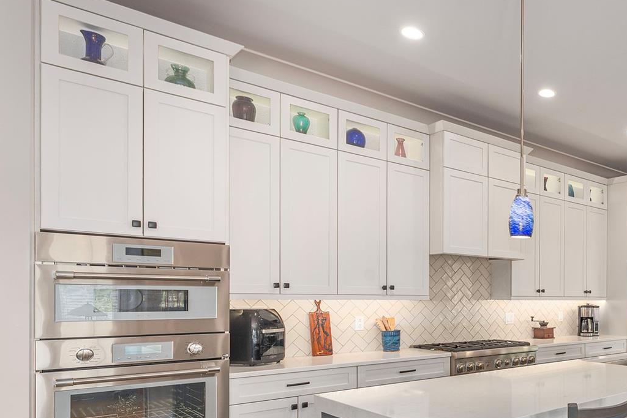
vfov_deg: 45.3
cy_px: 297
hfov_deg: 54.3
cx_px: 596
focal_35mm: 28
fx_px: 488
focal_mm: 14
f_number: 8
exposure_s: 1/100
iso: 320
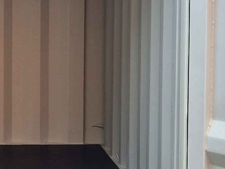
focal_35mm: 133
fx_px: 864
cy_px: 58
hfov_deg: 14.3
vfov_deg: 11.1
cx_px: -57
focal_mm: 5.4
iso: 25
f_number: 1.8
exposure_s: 1/210
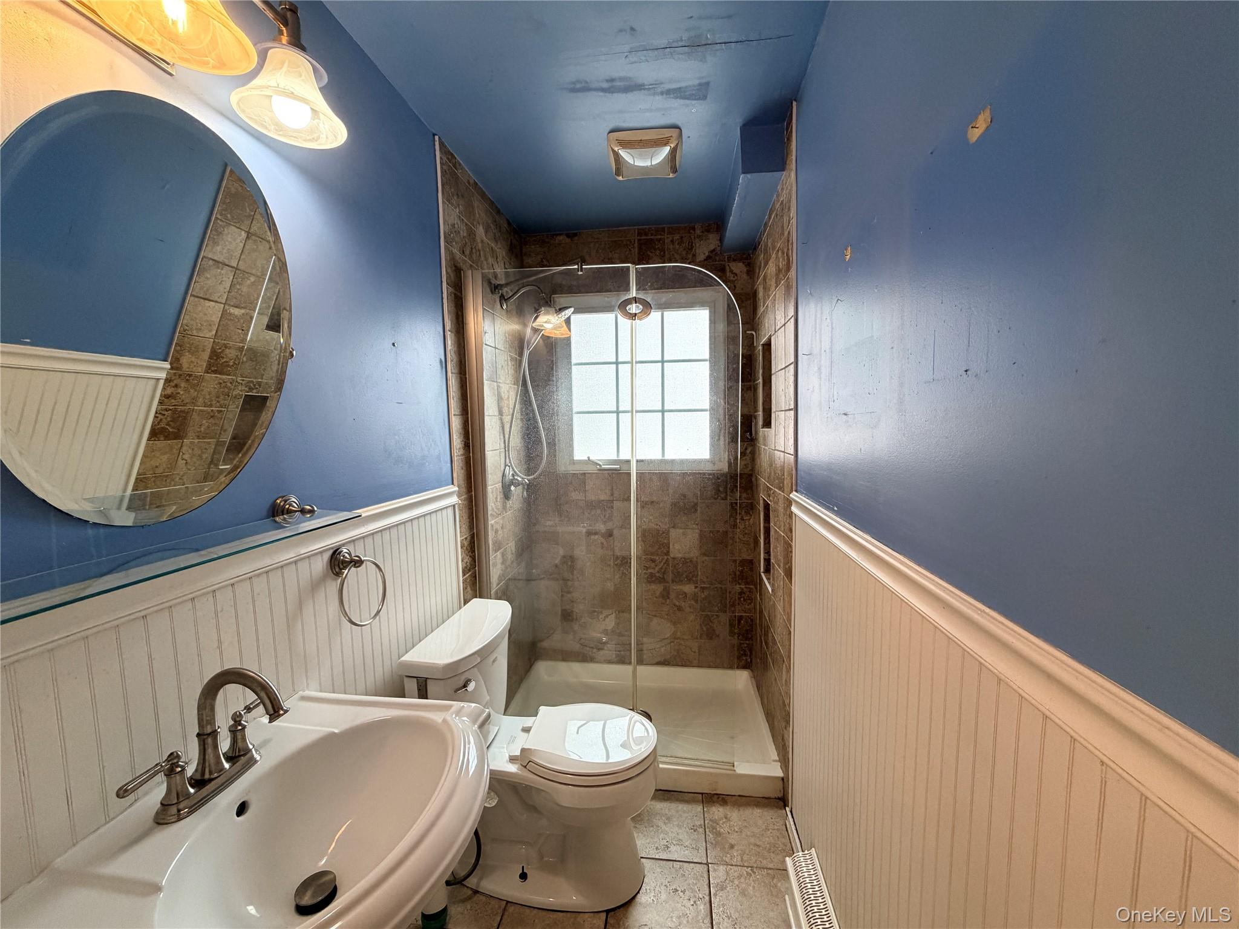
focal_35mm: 14
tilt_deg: -4.1
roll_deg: +1.6
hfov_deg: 102.1
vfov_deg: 85.7
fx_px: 501
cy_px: 464
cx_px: 620
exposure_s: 1/120
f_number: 2.2
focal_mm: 2.22
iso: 320
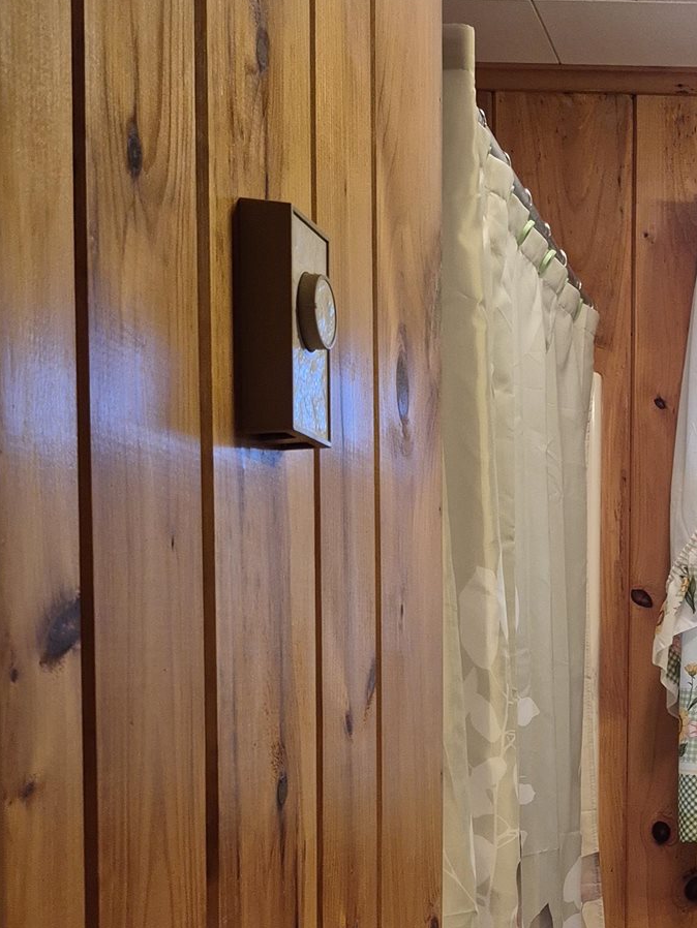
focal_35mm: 59
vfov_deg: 31.6
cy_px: 782
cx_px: 788
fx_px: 1583
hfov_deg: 23.2
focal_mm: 5.4
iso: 200
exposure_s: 1/120
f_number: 1.8
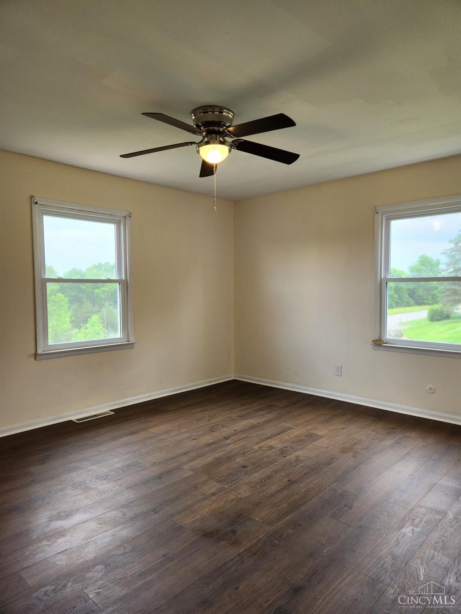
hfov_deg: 58.9
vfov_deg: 73.9
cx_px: 230
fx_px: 408
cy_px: 307
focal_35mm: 23
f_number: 1.8
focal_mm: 5.4
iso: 125
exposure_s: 1/120
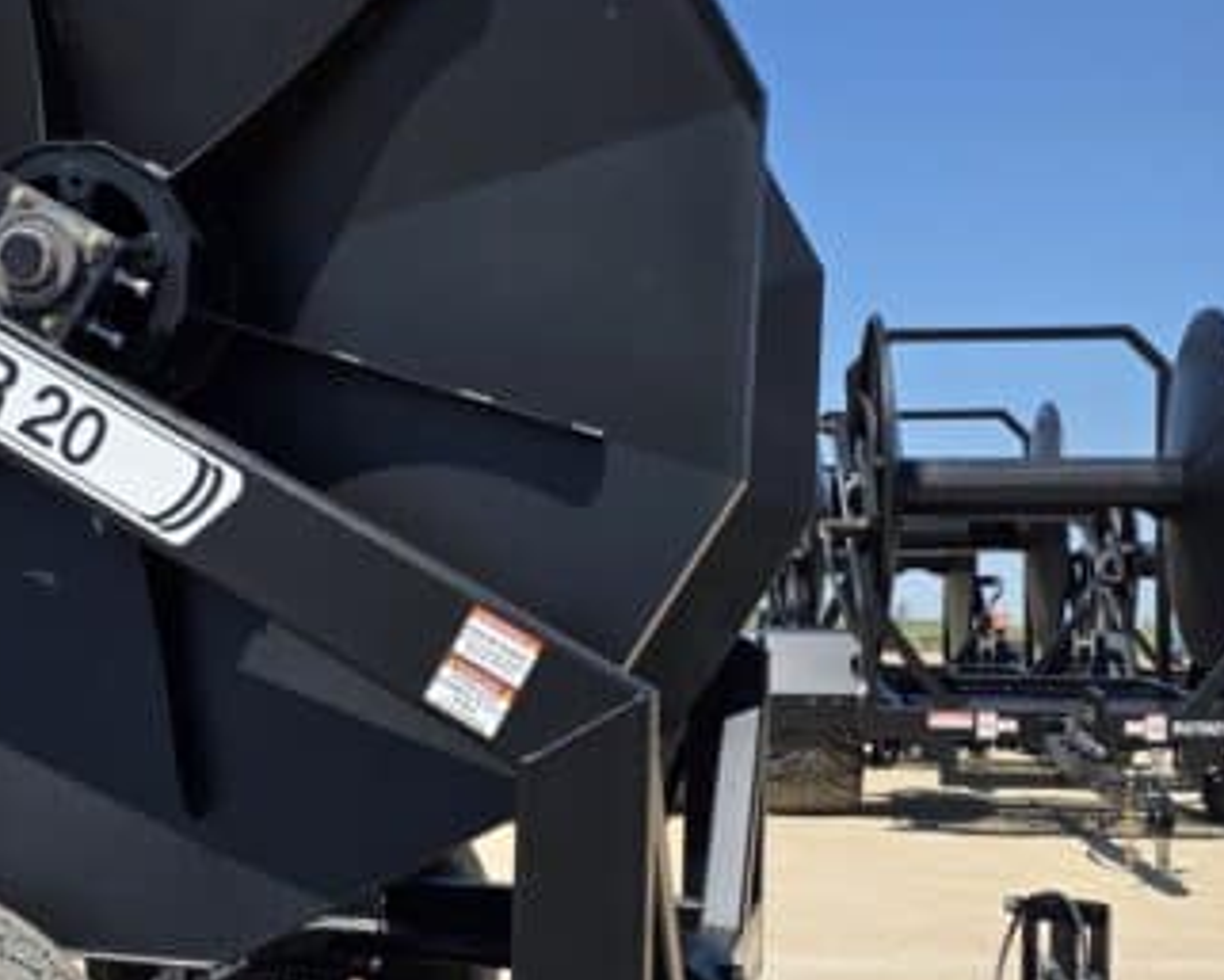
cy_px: 553
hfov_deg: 33.4
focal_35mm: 56
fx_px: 2029
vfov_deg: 27.1
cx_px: 450
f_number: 1.7
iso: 80
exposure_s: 1/5778
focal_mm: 6.3
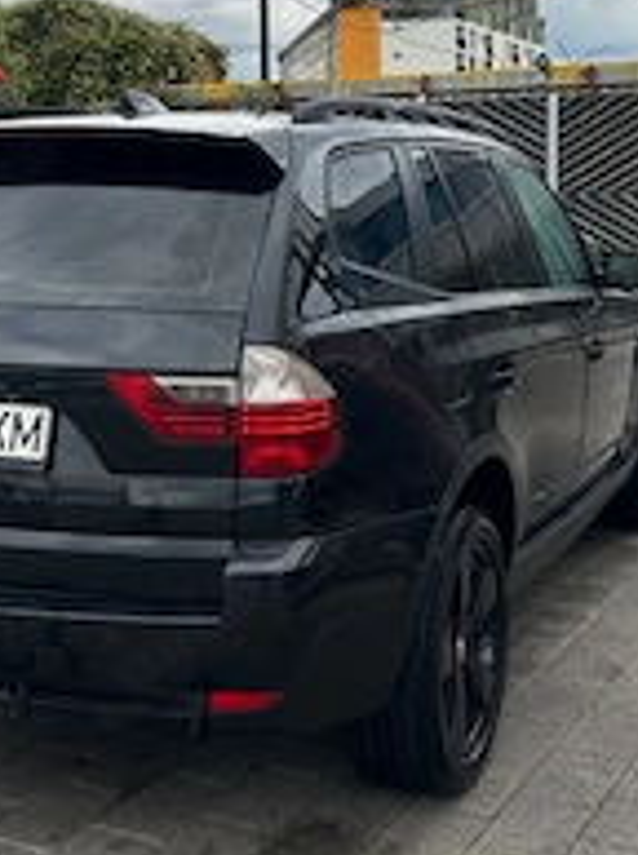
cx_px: 346
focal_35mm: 54
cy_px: 292
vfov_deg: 35.3
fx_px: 1331
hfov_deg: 26.9
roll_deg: +1.0
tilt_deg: -3.8
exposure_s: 1/786
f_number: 1.5
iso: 50
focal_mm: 5.7
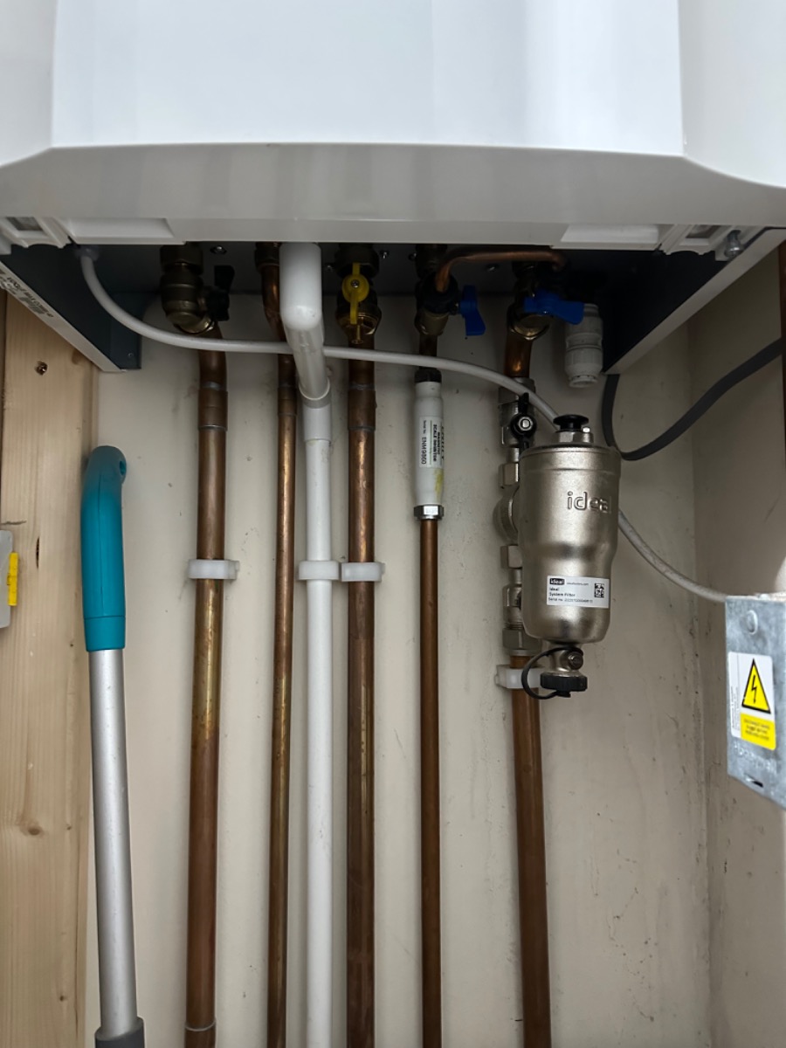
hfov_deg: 56.8
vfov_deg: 71.6
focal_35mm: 24
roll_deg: +0.7
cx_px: 393
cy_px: 524
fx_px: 727
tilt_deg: +5.1
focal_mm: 6.86
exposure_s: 1/33
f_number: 1.78
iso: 800
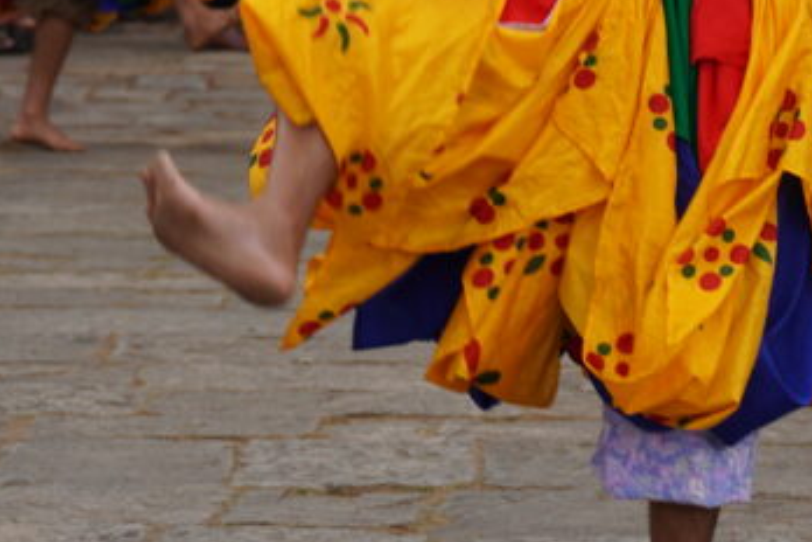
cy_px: -193
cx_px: 1043
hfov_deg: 6.6
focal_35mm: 309
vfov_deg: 4.4
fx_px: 6969
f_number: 4.5
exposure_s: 1/200
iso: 100
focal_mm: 70
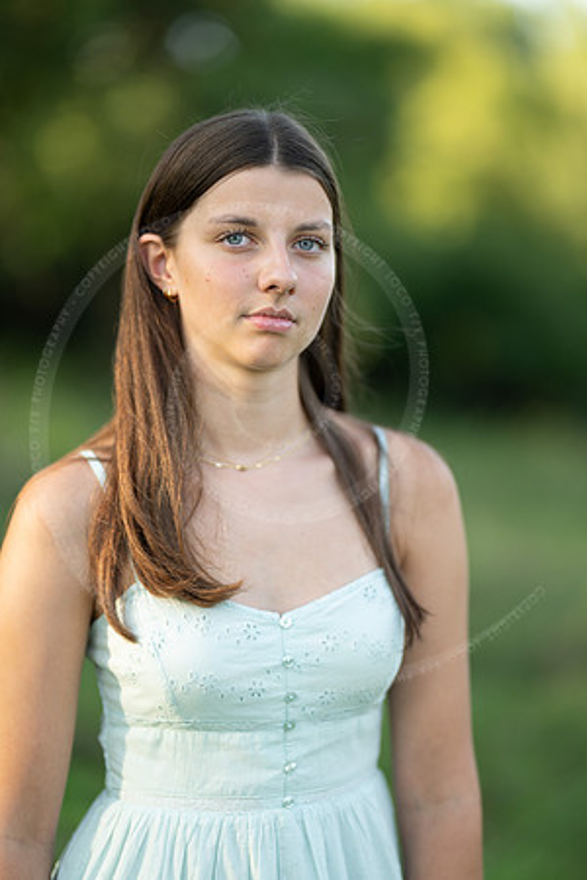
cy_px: 440
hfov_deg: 16.1
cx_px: 294
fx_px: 2079
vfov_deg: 23.9
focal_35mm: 85
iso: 200
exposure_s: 1/1600
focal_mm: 85
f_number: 1.3
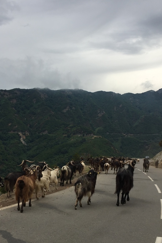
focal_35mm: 41
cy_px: 122
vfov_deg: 47.4
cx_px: 73
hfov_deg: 32.6
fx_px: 277
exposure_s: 1/1464
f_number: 2.2
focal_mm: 4.15
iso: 32
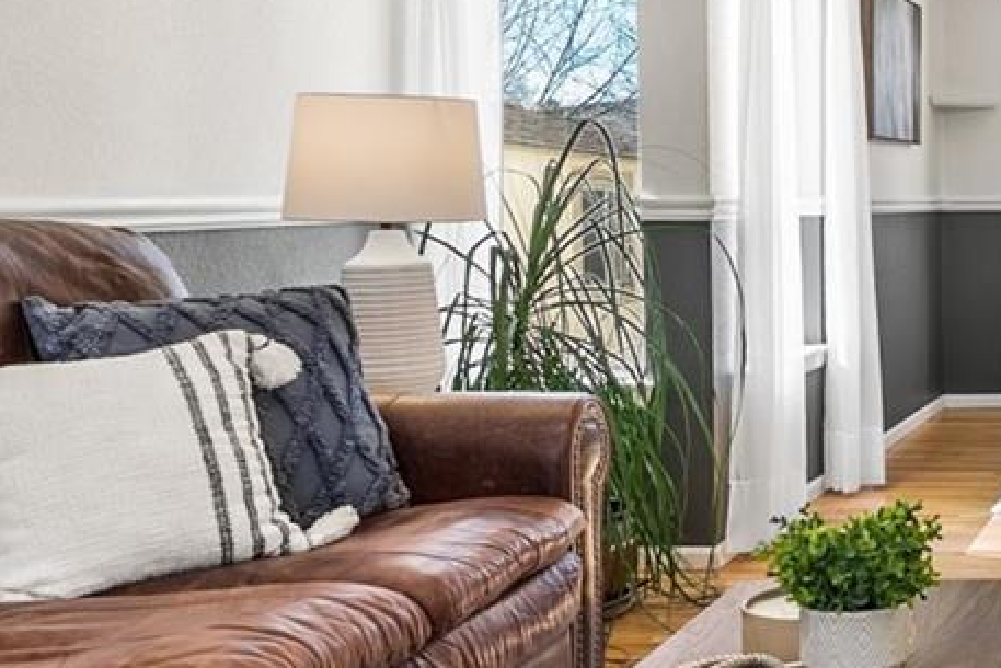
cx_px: 1257
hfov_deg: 29.6
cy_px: 226
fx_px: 1558
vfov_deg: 24.1
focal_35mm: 56
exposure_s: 1/4
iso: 200
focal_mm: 16
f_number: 8
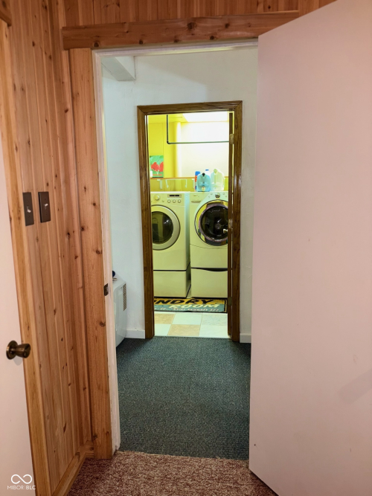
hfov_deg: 53.0
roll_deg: +0.8
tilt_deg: -10.1
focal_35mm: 26
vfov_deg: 67.3
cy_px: 248
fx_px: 373
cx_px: 186
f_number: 1.6
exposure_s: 1/15
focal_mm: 5.96
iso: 64
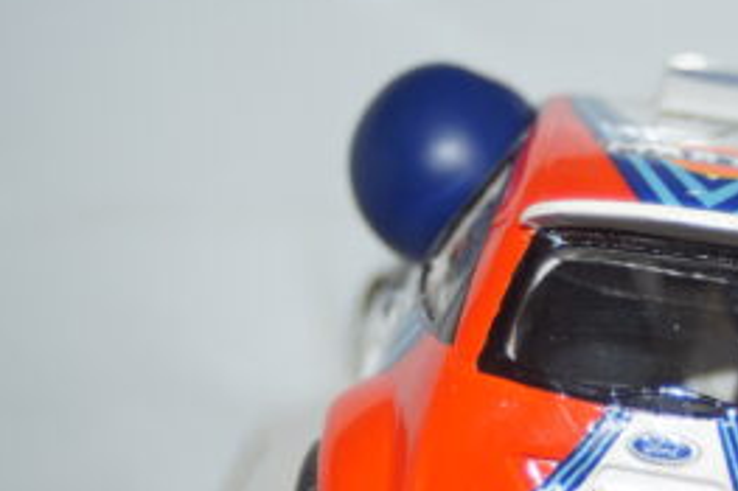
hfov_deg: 14.9
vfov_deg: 9.9
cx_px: 606
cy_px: 452
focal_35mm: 137
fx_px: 2807
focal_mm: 40
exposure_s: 1/160
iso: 125
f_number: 4.5
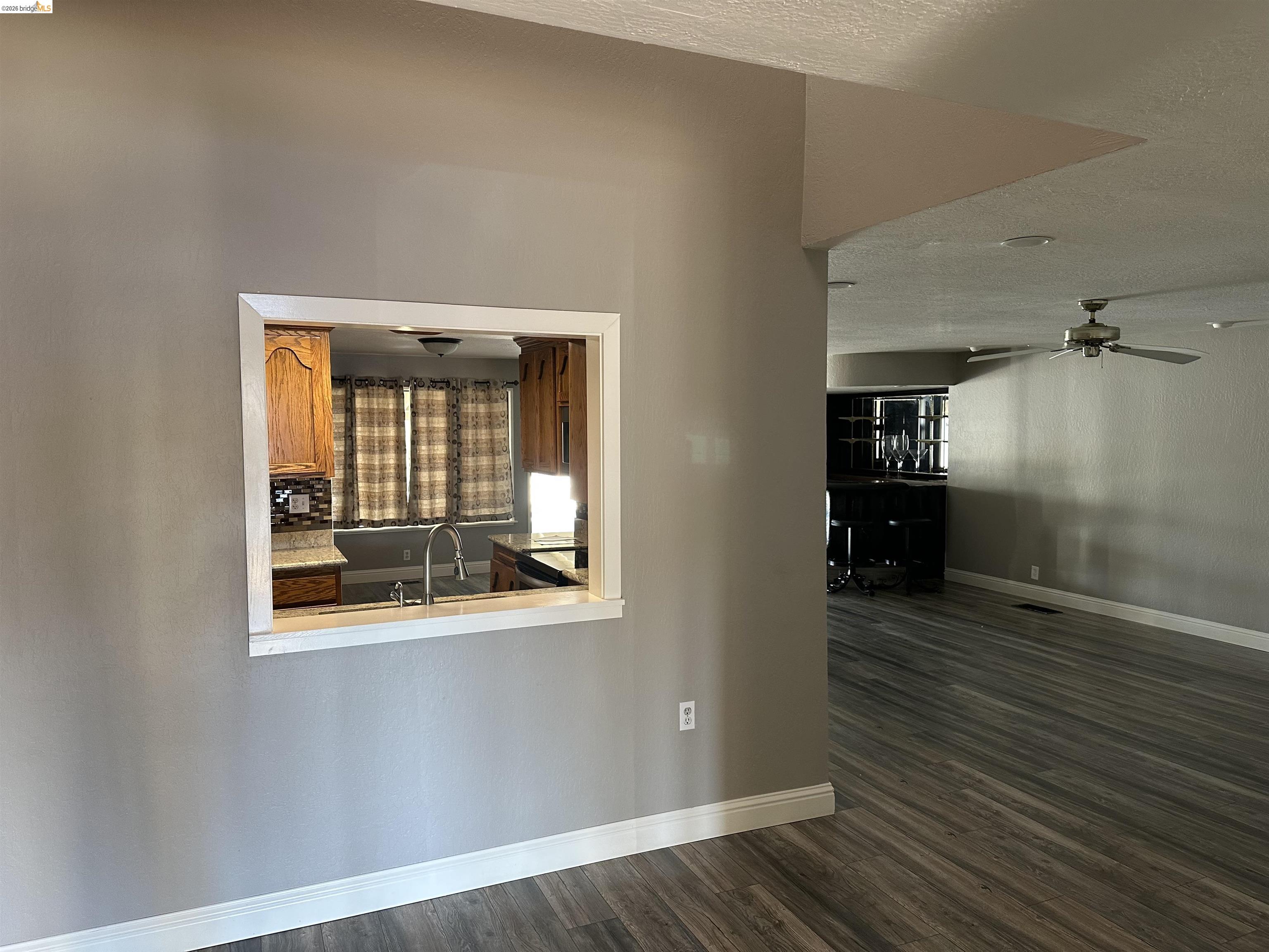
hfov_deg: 71.6
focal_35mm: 24
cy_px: 476
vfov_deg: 56.8
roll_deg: +0.0
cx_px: 634
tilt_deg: -2.9
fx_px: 880
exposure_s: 1/60
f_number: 1.78
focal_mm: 6.86
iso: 250
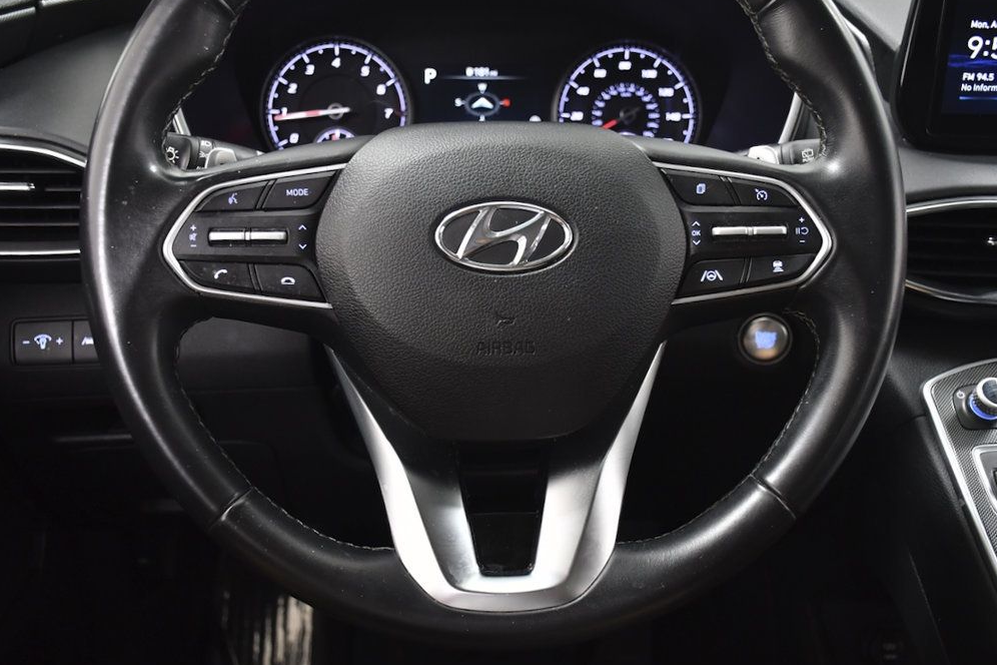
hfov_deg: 51.9
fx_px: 1025
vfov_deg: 35.9
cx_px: 509
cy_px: 331
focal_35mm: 37
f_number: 4
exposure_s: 1/100
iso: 1250
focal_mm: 24
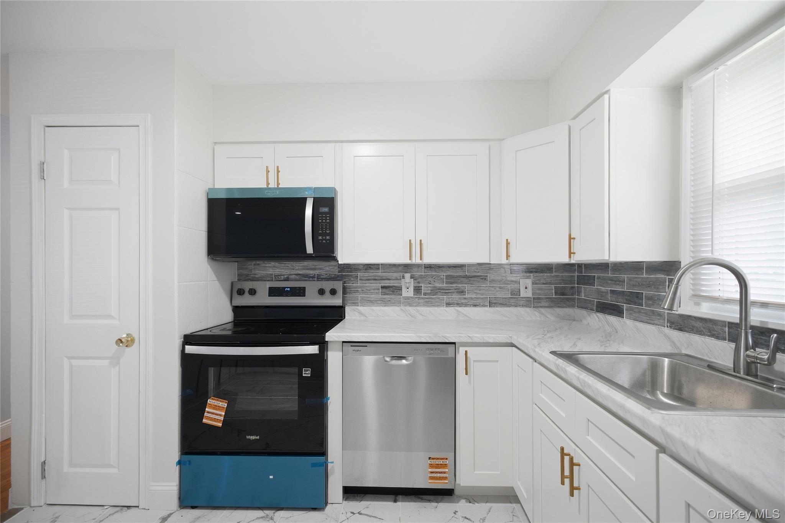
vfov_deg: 73.7
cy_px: 262
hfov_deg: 96.7
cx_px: 392
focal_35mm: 16
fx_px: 349
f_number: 4
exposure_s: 1/20
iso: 200
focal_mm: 16
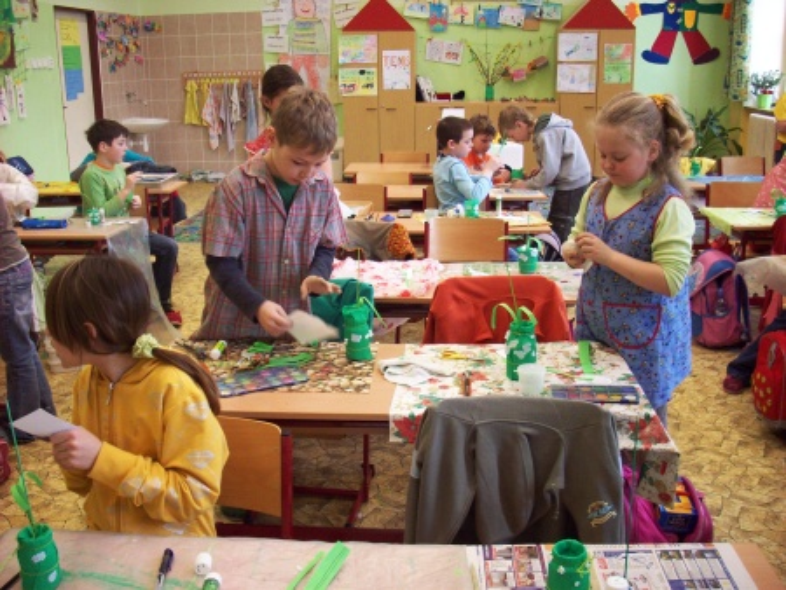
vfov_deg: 38.7
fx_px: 841
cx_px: 393
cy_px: 295
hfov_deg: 50.1
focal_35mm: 37
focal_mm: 6.2
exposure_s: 1/45
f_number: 2.8
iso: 119
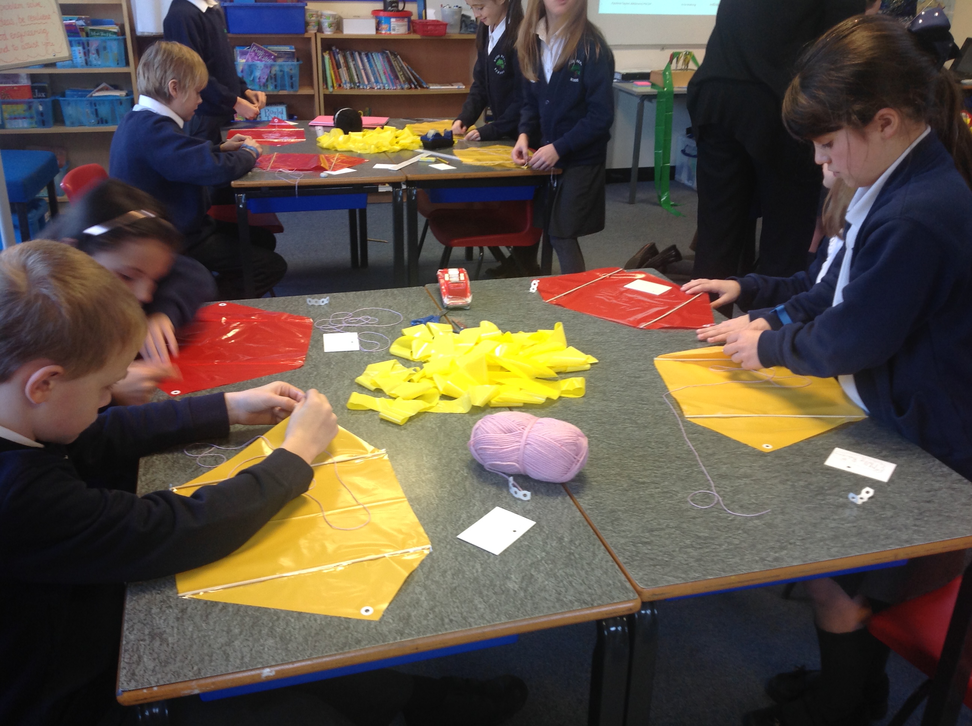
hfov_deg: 52.7
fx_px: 981
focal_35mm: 35
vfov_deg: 40.6
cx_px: 486
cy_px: 363
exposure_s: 1/24
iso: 50
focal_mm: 4.28
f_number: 2.4
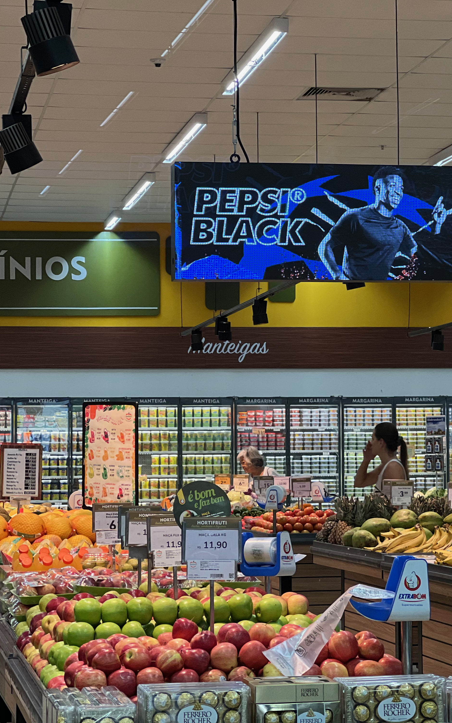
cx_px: 326
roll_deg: +0.4
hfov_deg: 12.0
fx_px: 2148
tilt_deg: +2.0
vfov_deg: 19.1
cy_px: 362
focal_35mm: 109
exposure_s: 1/60
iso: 125
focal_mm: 9
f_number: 2.8
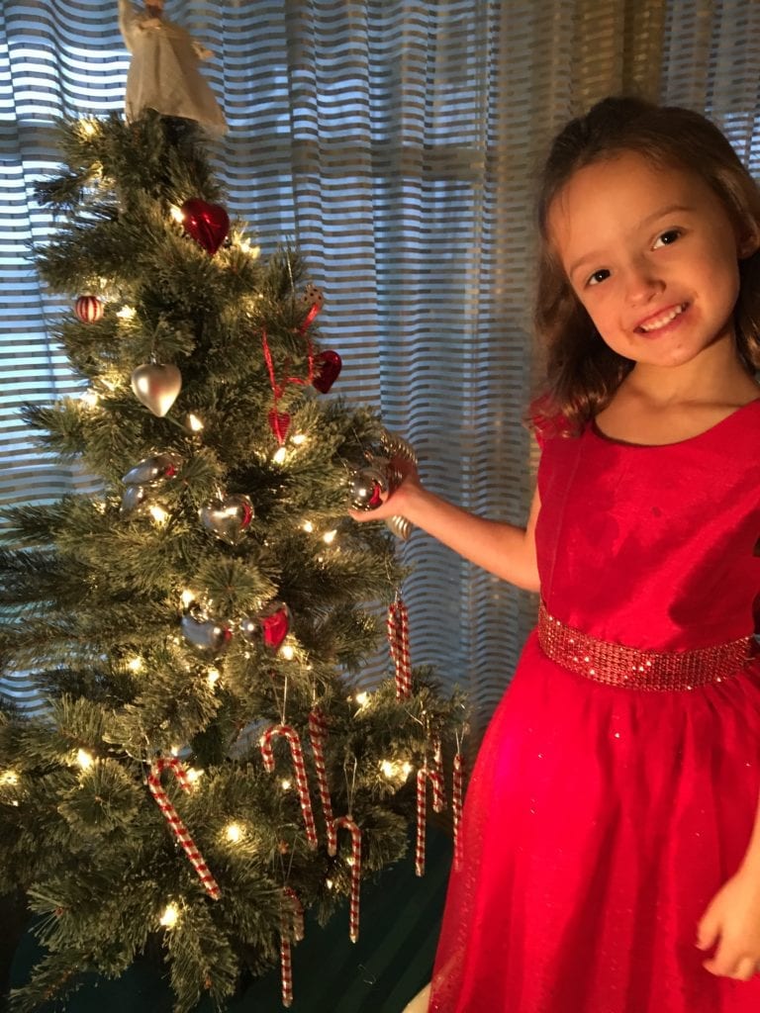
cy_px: 506
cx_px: 380
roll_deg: +1.7
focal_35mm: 29
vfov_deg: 61.7
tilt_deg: -12.7
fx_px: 849
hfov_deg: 48.2
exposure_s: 1/15
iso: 200
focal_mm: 4.15
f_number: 2.2
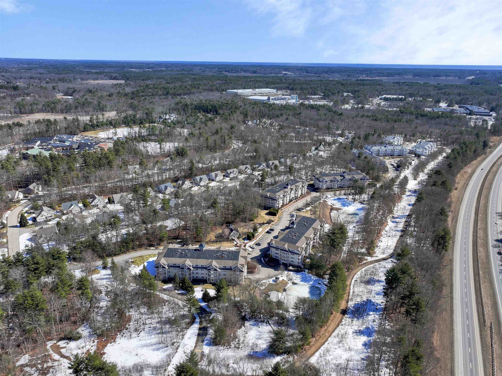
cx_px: 251
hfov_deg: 71.6
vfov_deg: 56.8
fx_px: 348
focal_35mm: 24
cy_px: 188
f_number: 2.8
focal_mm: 12.29
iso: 110
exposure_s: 1/3200
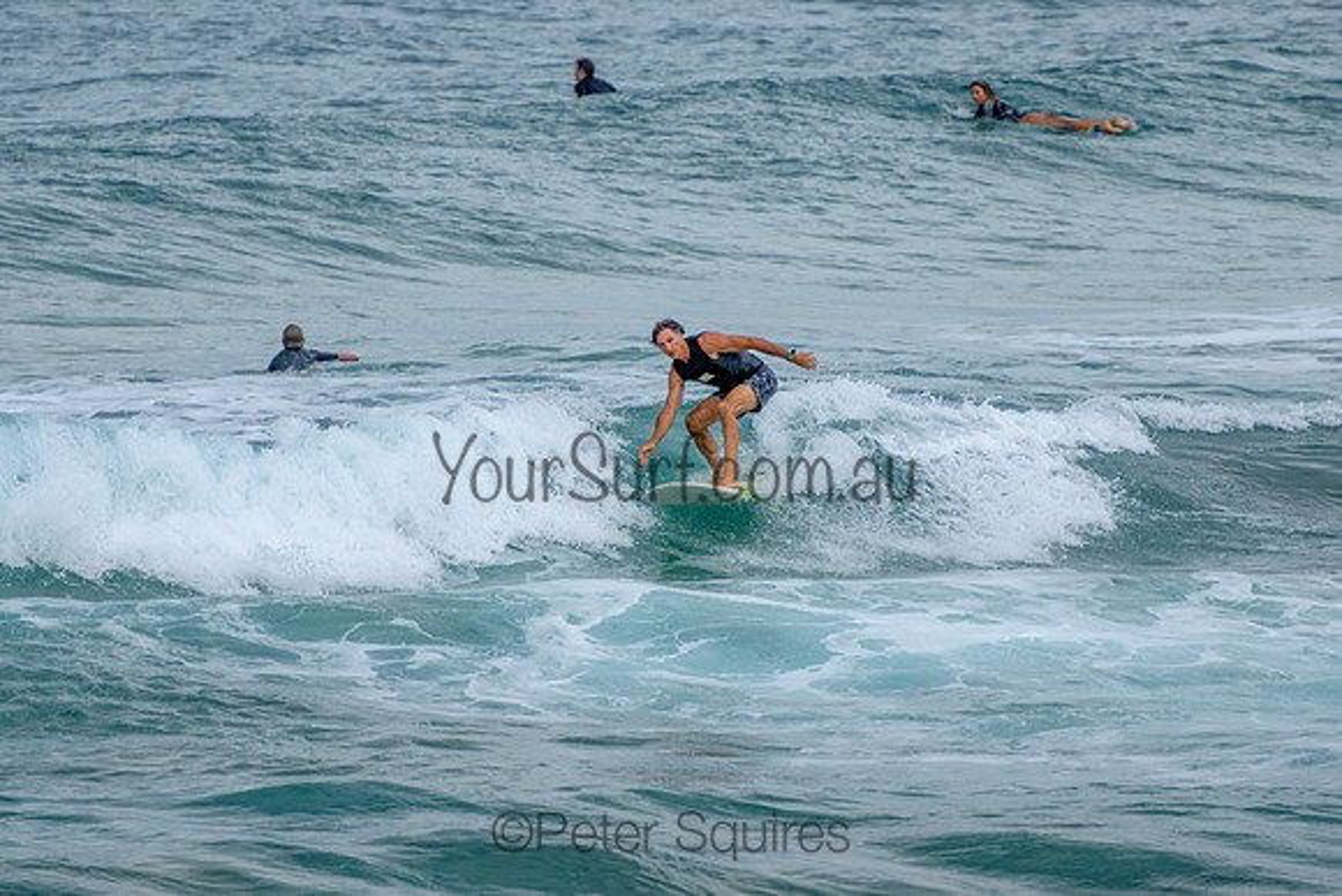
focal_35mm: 550
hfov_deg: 3.7
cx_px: 649
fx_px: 20509
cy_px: 350
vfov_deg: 2.5
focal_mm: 400
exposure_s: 1/2000
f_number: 5.6
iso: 280
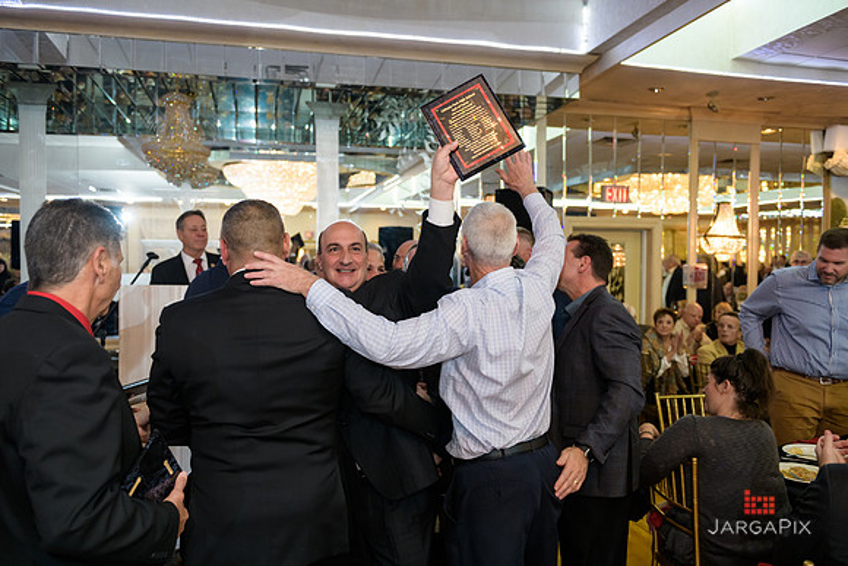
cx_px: 424
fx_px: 660
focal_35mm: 28
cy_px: 283
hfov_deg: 65.5
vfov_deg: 46.4
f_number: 3.2
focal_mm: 28
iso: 1000
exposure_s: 1/125
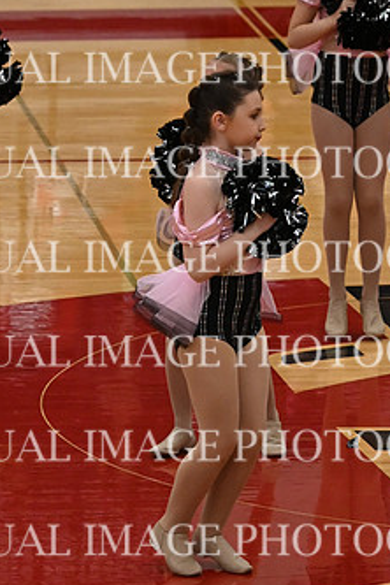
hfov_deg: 3.9
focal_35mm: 352
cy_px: 304
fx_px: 5720
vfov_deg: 5.9
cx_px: 222
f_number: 4
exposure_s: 1/400
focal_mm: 135
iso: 5000
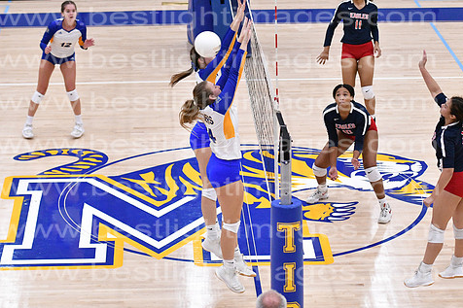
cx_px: 219
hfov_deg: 16.0
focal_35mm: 128
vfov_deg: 10.7
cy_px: 125
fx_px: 1646
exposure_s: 1/1000
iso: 6400
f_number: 3.2
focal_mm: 70
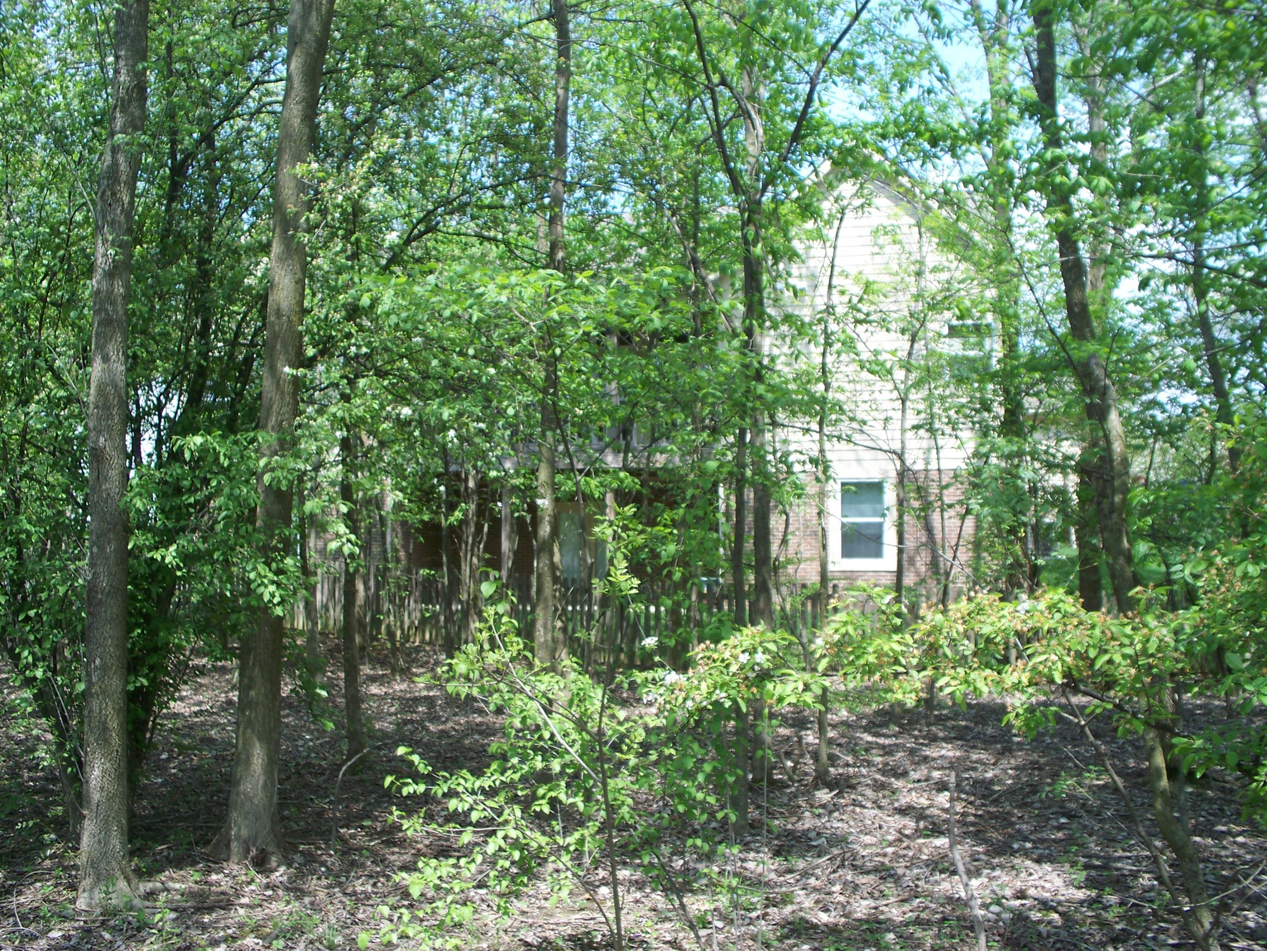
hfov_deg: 51.4
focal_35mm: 36
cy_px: 476
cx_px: 634
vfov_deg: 39.7
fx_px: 1318
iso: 80
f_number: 2.8
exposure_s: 1/400
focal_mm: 7.54
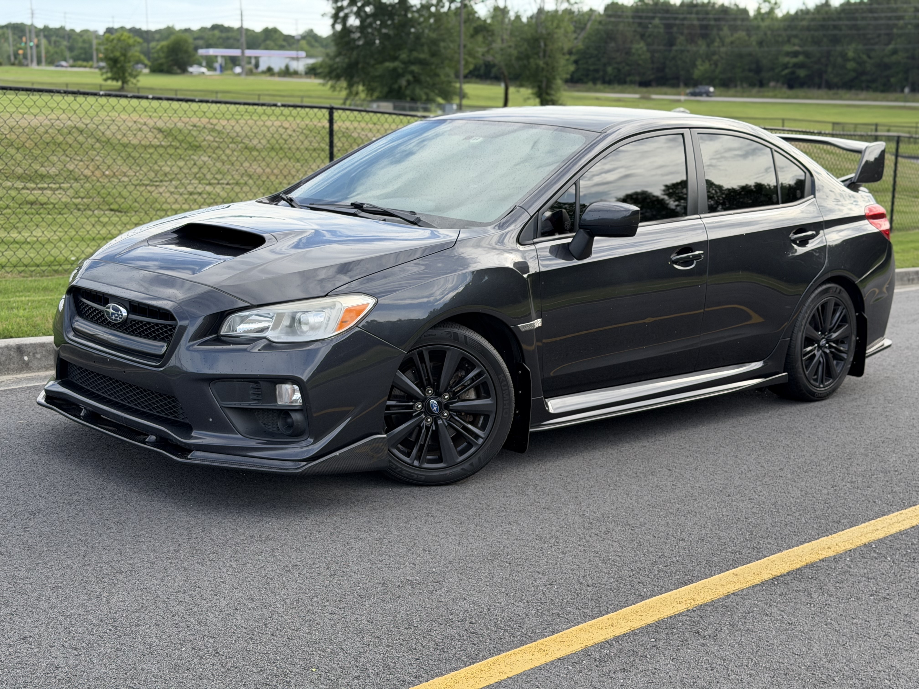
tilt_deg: -11.8
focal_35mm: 48
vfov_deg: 30.3
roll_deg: +0.0
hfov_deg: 39.7
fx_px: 1274
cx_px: 460
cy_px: 344
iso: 64
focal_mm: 6.76
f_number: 1.78
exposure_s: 1/1000
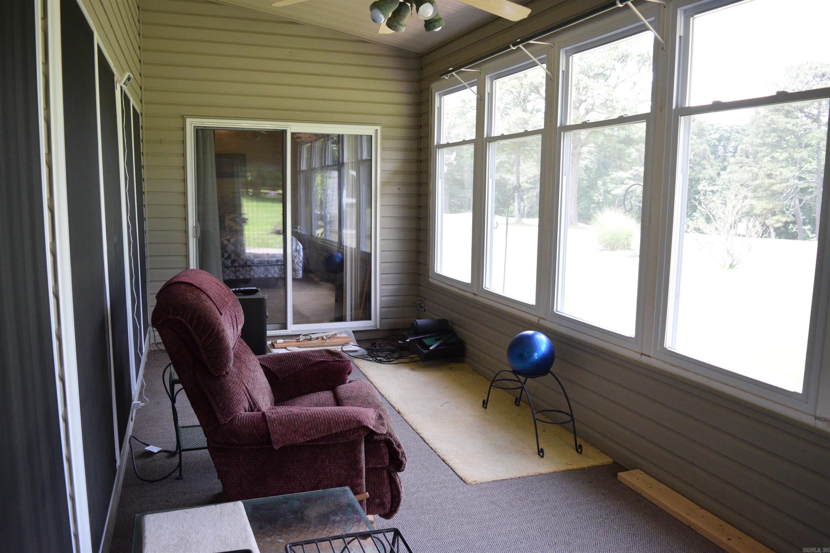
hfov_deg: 67.4
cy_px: 276
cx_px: 415
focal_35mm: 27
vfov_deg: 47.9
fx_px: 622
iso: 1600
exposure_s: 1/500
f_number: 3.5
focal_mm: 18
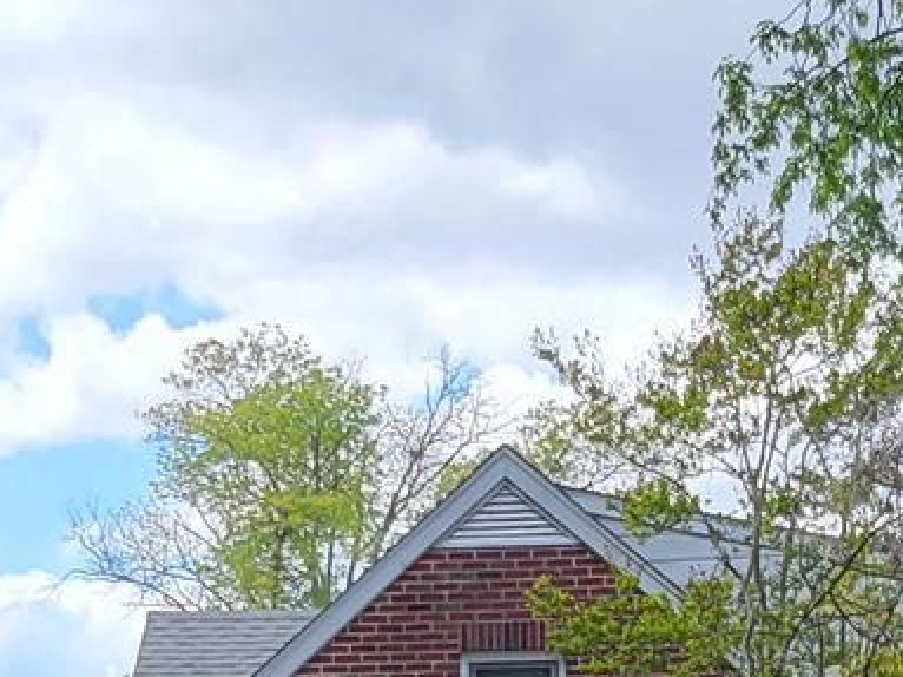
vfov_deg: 9.2
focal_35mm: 139
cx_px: 462
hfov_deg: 14.2
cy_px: 1790
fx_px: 3625
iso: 40
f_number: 1.8
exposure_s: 1/585
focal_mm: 5.4
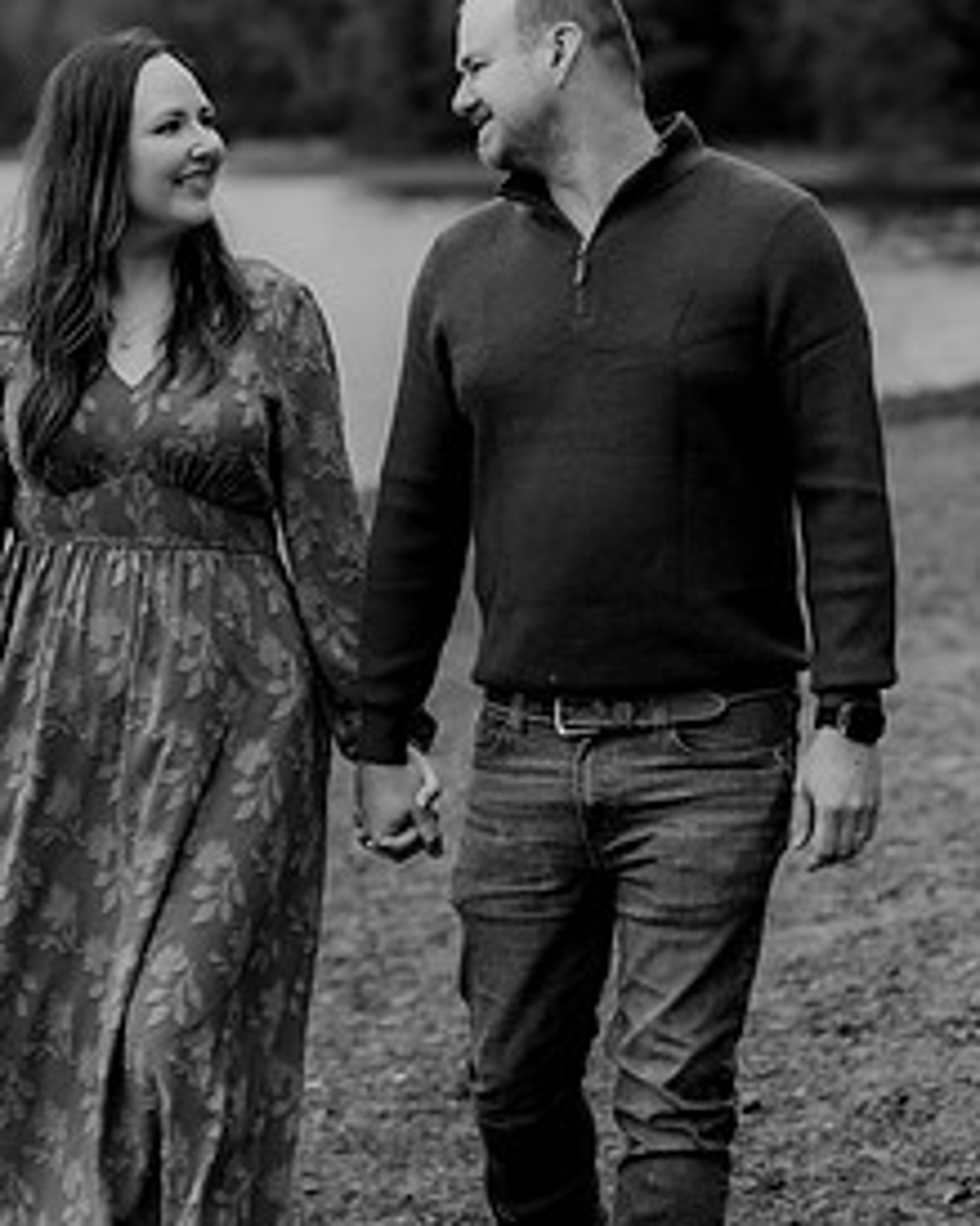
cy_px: 416
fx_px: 4752
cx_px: 472
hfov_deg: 11.8
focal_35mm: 131
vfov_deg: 14.7
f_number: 2.8
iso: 500
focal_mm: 85
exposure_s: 1/160
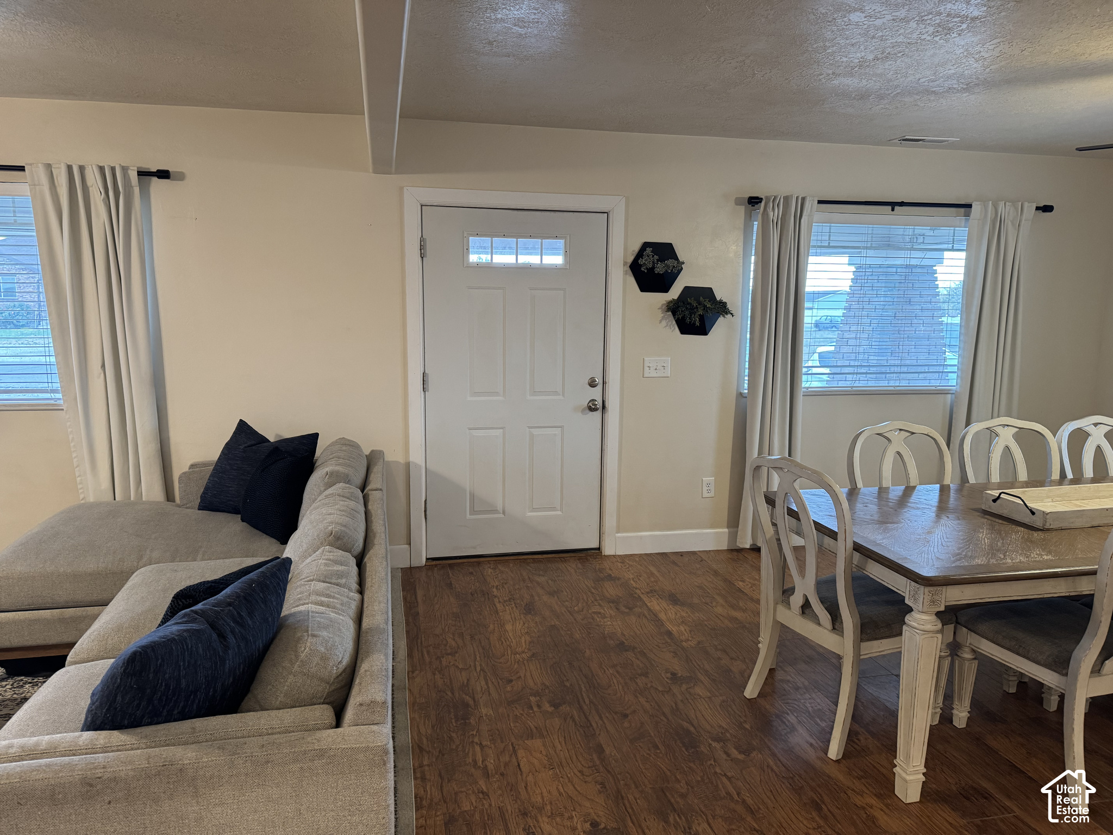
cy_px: 418
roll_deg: +0.0
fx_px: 772
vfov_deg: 56.8
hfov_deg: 71.6
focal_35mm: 24
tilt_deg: -9.1
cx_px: 556
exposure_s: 1/60
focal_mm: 6.76
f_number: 1.78
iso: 320
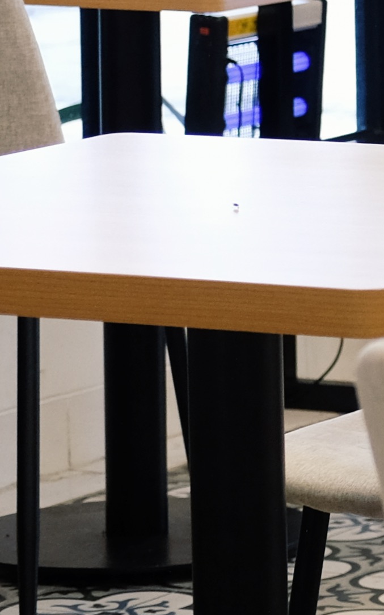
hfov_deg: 4.1
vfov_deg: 6.9
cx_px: 1438
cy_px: -237
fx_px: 5009
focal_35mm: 299
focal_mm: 35
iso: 800
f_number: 3.2
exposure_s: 1/100
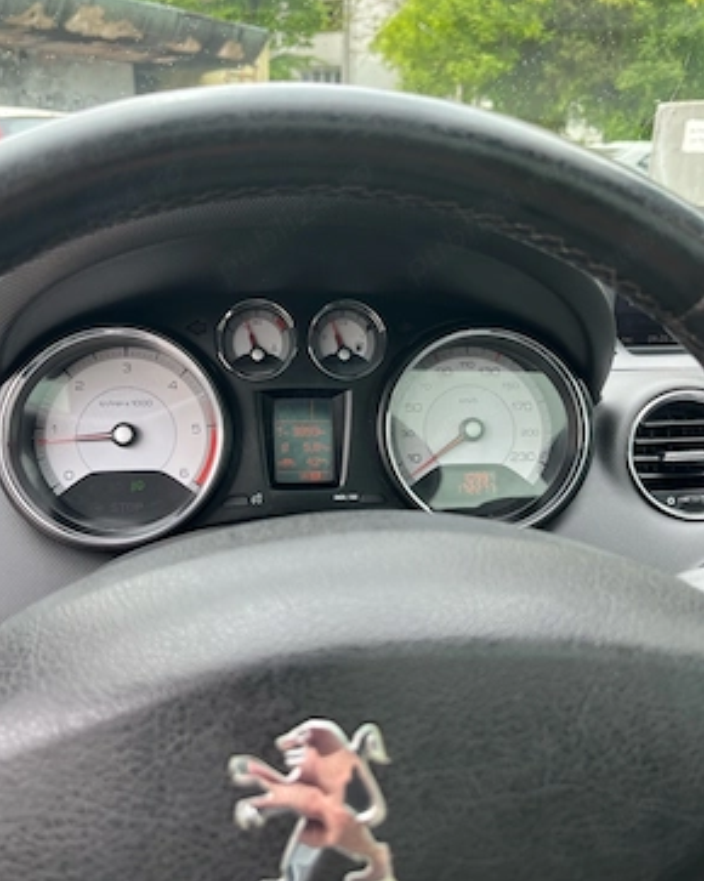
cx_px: 342
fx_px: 730
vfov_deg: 62.2
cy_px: 439
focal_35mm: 28
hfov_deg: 51.5
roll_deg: -1.6
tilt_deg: -21.2
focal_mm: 5.1
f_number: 1.6
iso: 32
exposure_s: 1/138
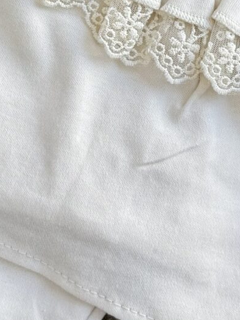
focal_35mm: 117
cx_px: 172
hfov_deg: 12.6
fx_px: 1081
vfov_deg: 16.7
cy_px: 85
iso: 50
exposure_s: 1/134
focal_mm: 6.76
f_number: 1.78
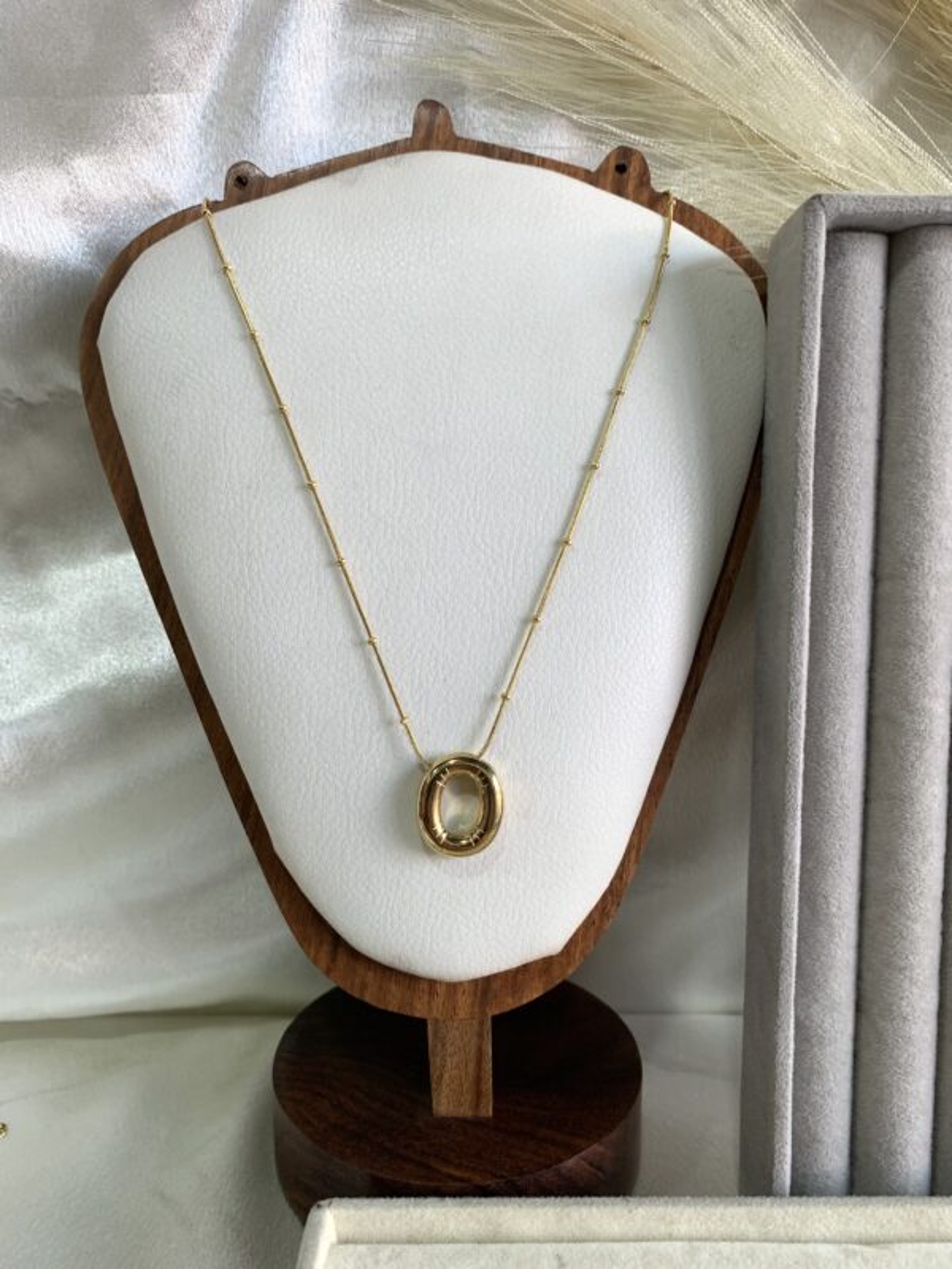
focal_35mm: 26
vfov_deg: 67.3
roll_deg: +0.0
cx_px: 476
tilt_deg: -15.1
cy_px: 634
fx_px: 953
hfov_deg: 53.1
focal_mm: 4.25
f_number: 1.8
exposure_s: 1/100
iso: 100
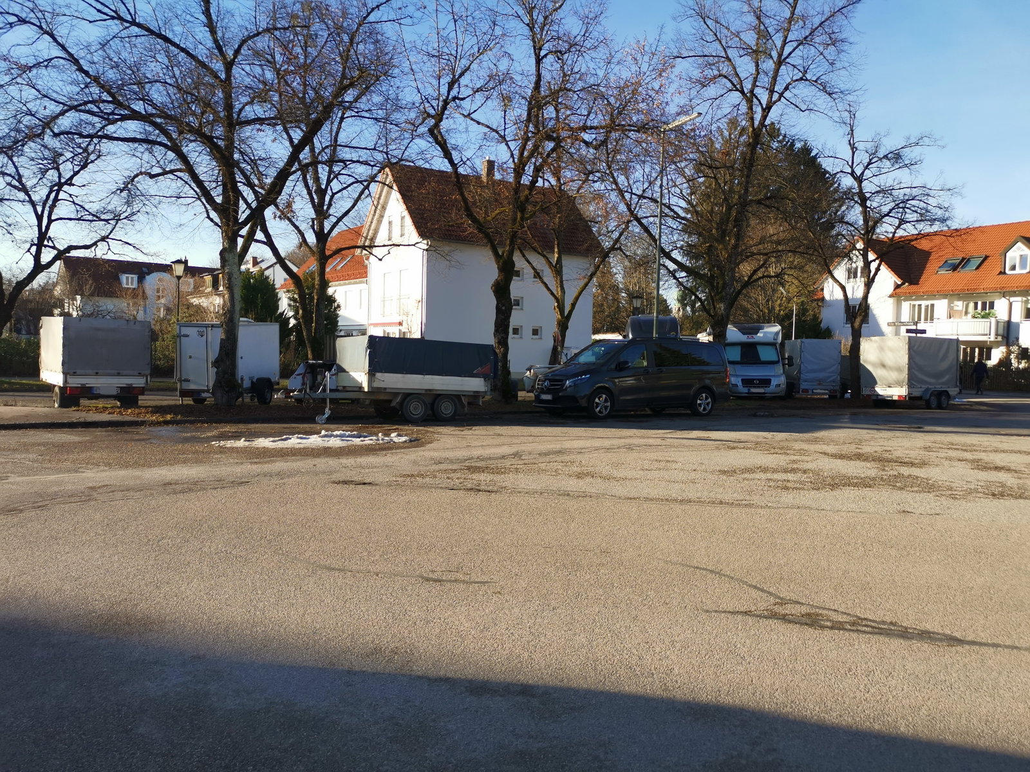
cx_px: 515
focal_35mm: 27
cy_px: 386
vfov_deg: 51.4
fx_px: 803
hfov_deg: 65.3
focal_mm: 5.58
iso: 50
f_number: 1.8
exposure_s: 1/857
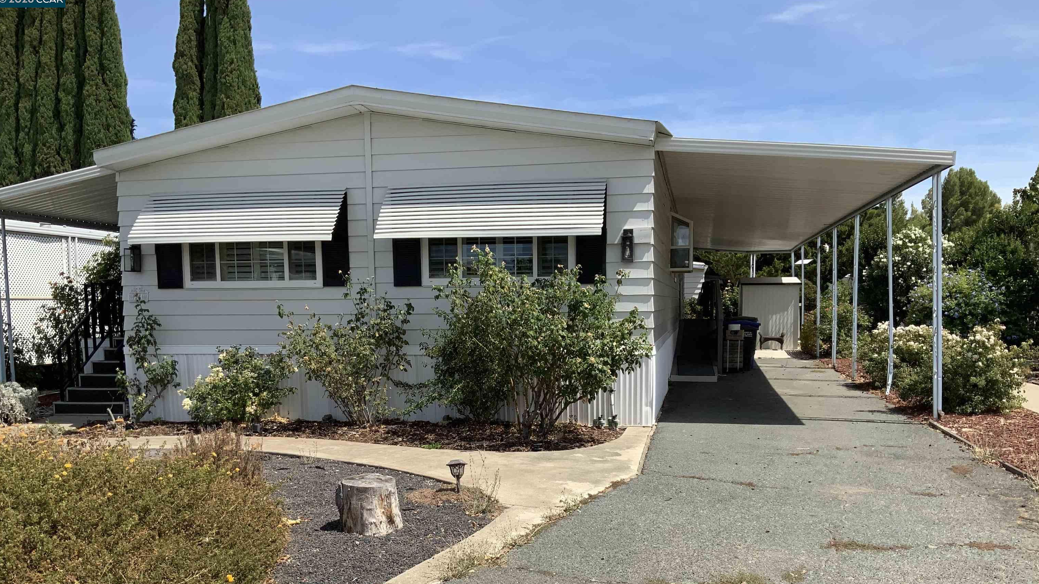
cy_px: 385
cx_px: 523
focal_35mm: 32
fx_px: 882
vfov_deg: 36.3
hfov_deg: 61.0
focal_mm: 3
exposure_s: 1/1984
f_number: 1.8
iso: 20
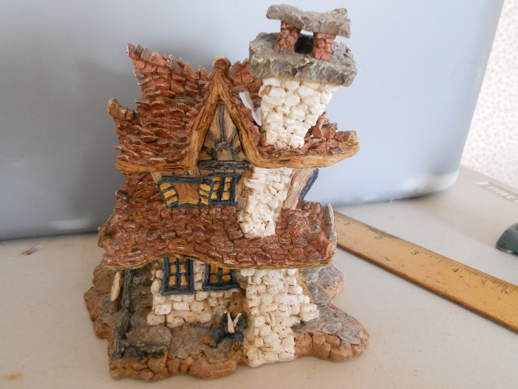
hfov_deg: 56.8
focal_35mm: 32
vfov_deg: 44.2
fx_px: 479
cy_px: 194
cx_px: 259
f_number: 3.5
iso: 400
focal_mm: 5.8
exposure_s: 1/25
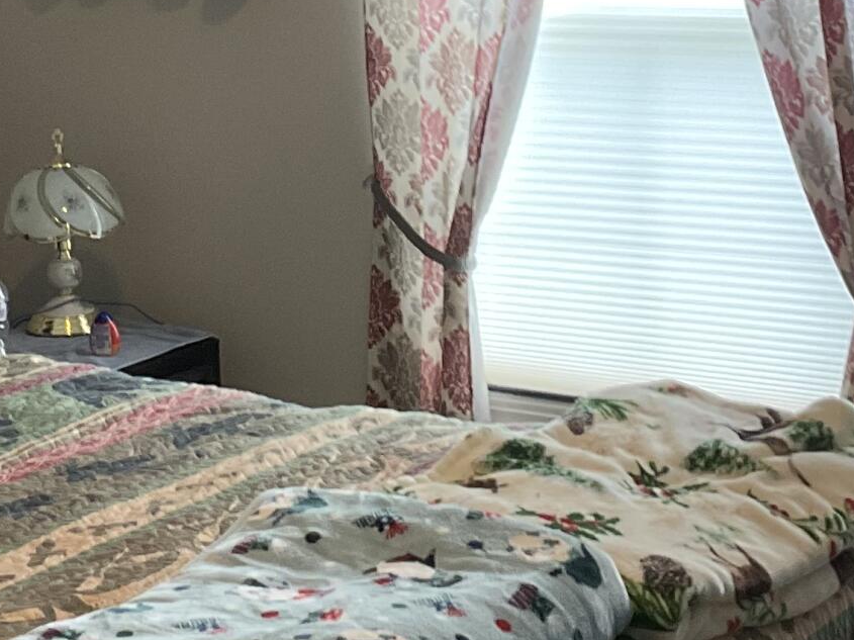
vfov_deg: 14.2
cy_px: 23
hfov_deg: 19.0
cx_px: 287
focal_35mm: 103
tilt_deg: -6.5
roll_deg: +2.2
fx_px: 2540
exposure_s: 1/60
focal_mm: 3
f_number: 1.8
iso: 40
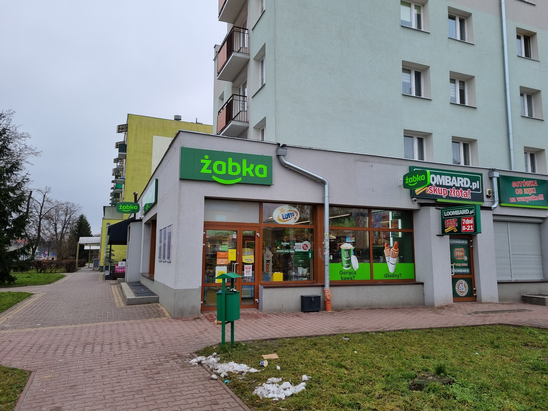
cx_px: 274
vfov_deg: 53.1
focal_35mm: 26
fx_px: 412
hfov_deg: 67.3
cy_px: 206
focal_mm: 5.4
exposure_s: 1/636
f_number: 1.8
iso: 50
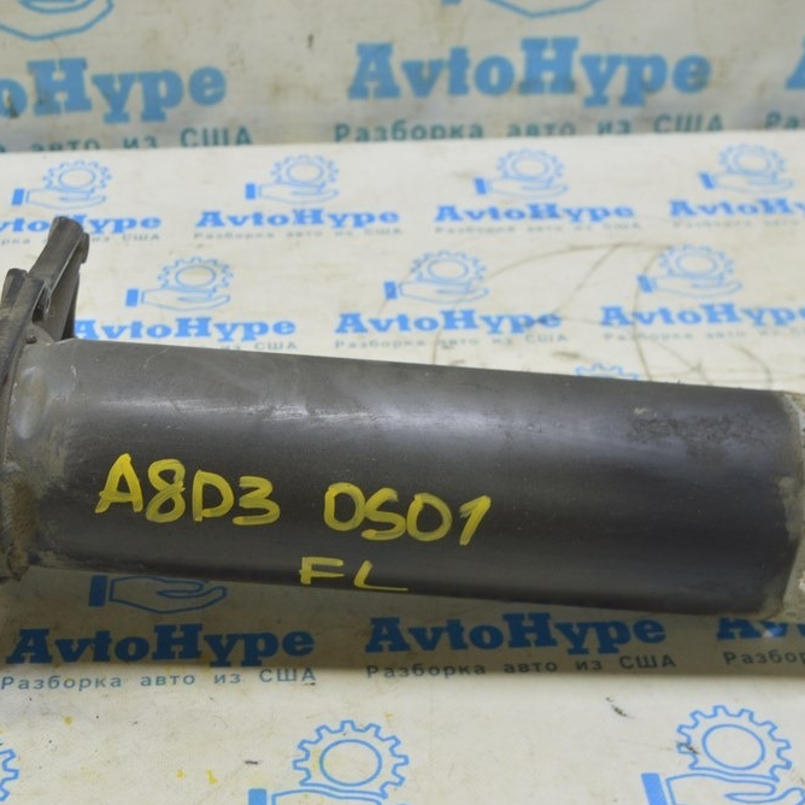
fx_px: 1491
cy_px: 409
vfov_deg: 30.2
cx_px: 301
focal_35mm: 57
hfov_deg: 30.1
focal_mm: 29
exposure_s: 1/20
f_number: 5.6
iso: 400
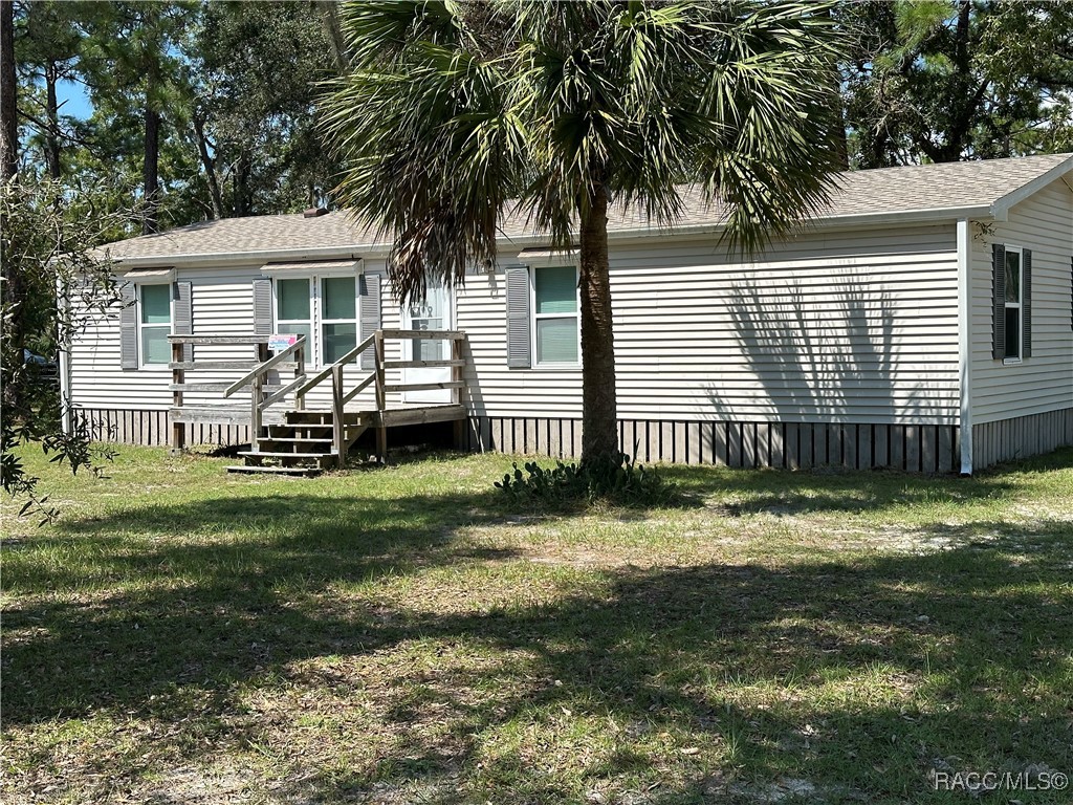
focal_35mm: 48
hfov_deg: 39.7
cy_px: 402
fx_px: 1488
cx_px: 536
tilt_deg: -1.3
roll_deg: +0.3
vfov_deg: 30.3
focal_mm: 6.86
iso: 64
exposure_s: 1/3367
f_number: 1.78
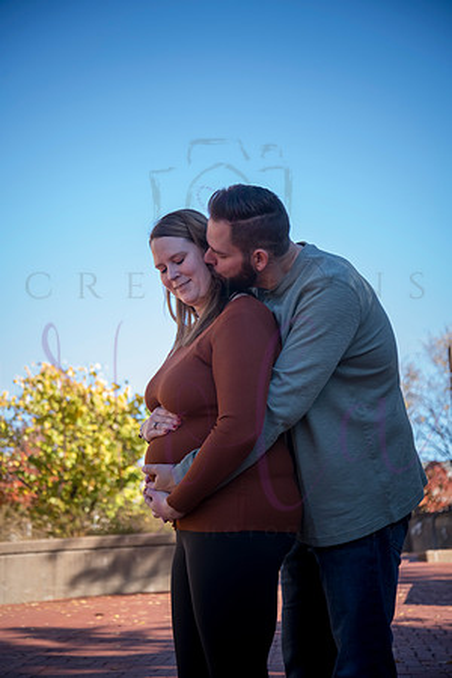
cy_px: 339
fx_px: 1243
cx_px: 226
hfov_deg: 20.6
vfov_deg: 30.5
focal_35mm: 66
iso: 640
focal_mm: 66
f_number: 4.5
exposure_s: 1/640
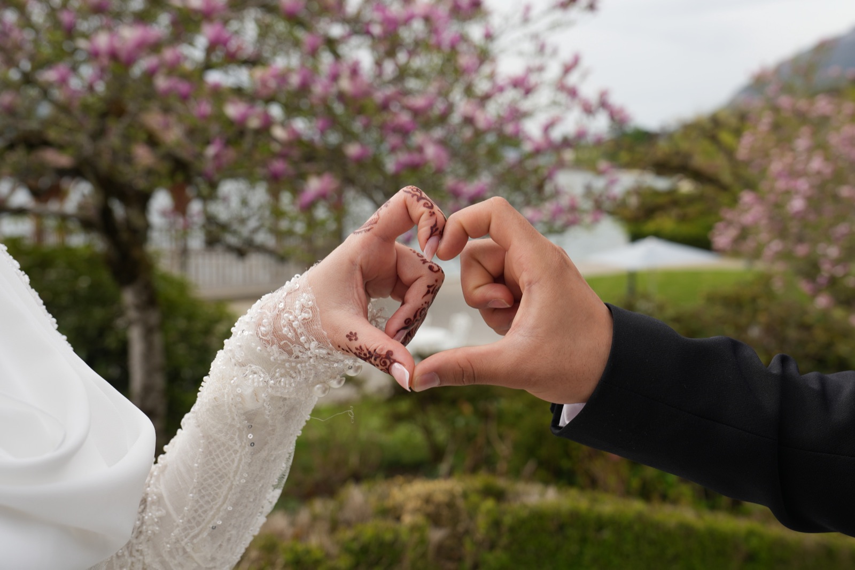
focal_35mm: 33
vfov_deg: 40.0
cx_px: 428
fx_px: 784
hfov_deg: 57.2
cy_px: 285
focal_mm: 33
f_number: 4.5
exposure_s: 1/250
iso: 160
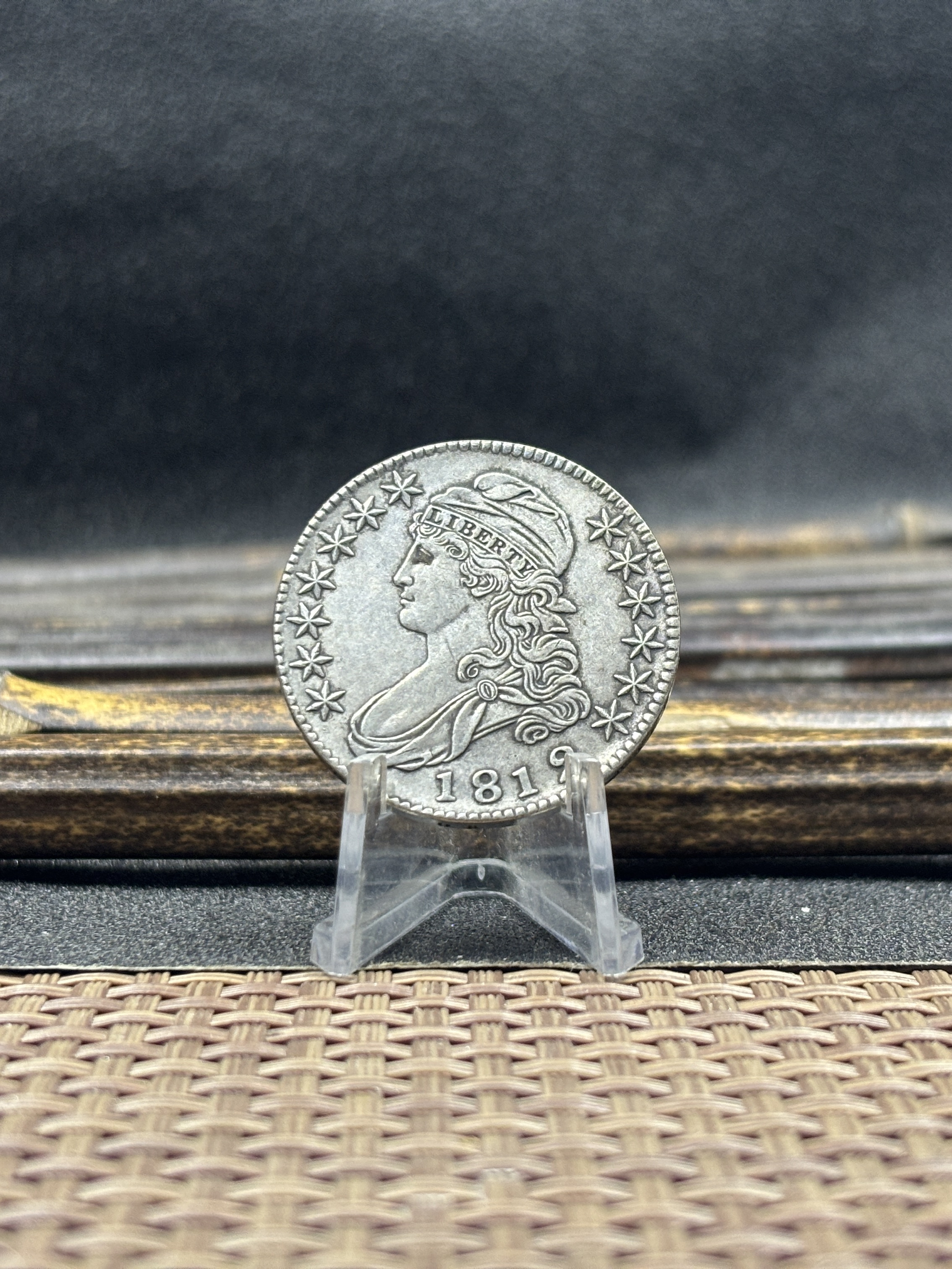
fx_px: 1907
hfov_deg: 28.0
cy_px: 634
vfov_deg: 36.8
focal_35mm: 52
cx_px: 476
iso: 100
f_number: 1.6
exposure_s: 1/60
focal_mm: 5.96
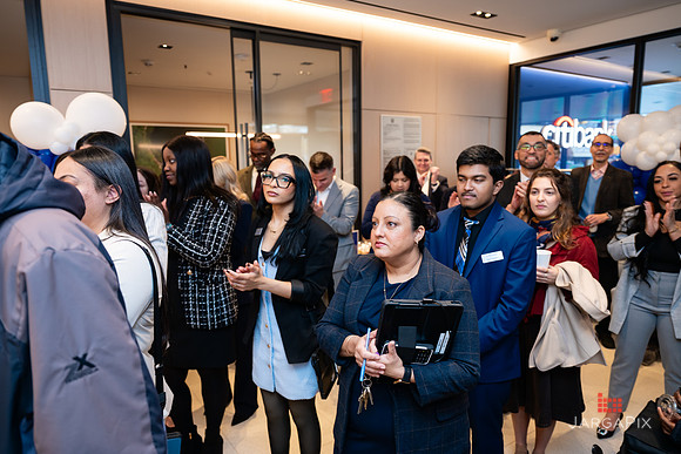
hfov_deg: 72.6
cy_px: 227
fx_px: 463
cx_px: 340
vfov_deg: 52.2
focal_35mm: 24
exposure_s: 1/125
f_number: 3.2
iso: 400
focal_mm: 24
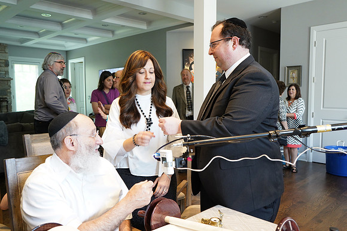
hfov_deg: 63.6
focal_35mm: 29
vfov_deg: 45.0
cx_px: 174
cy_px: 116
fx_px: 280
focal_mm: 29
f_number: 5
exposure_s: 1/80
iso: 3200
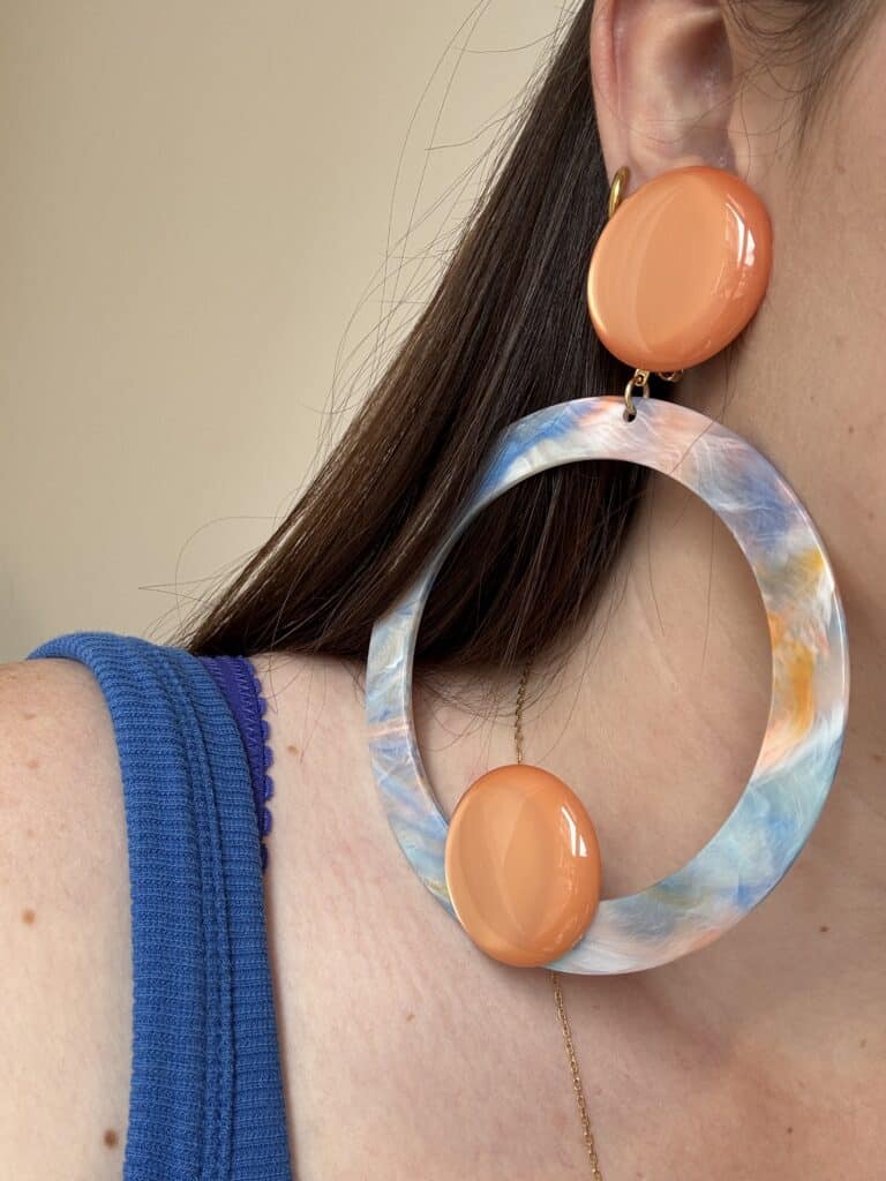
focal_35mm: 30
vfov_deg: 60.0
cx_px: 443
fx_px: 1024
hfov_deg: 46.8
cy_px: 590
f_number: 1.9
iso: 25
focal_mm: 2.69
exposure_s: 1/121
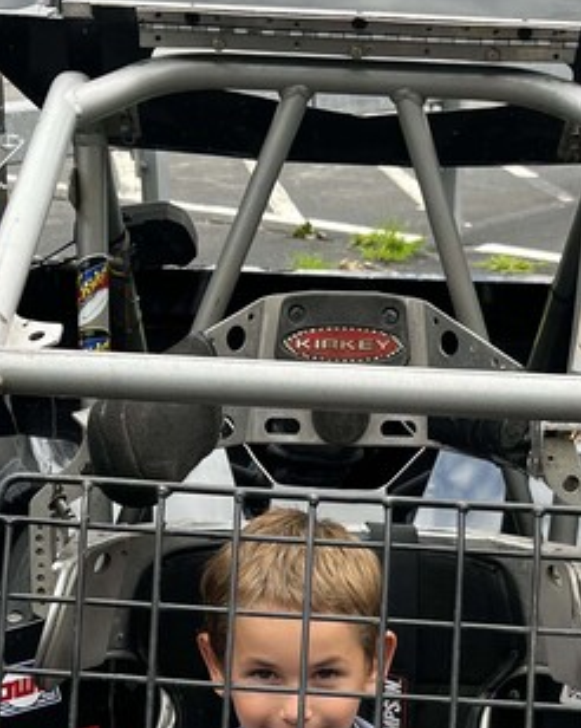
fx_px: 1420
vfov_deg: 26.8
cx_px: 312
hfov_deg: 23.1
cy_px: 763
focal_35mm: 66
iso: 50
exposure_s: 1/520
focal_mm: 5.1
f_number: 1.6
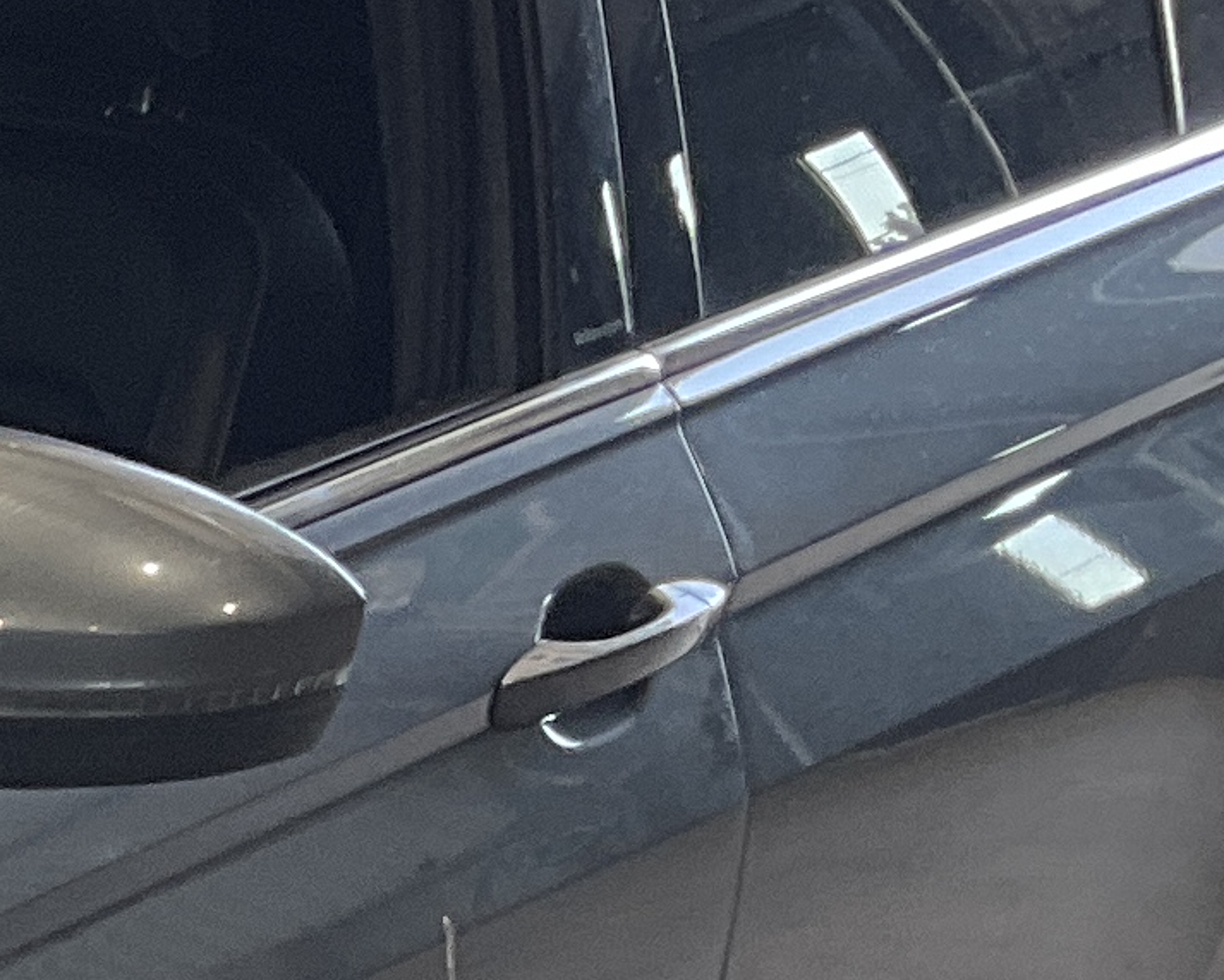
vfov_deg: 9.5
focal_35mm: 160
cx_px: -1457
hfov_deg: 10.7
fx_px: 5798
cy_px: 1352
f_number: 1.8
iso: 40
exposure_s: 1/120
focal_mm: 3
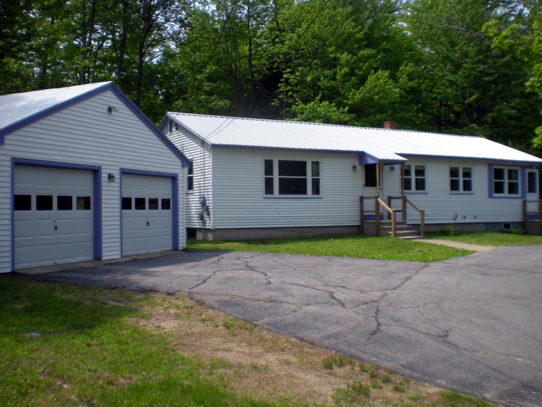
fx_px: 595
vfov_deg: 37.7
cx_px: 271
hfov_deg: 49.0
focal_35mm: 38
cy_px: 204
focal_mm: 6.3
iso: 64
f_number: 4.6
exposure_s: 1/375
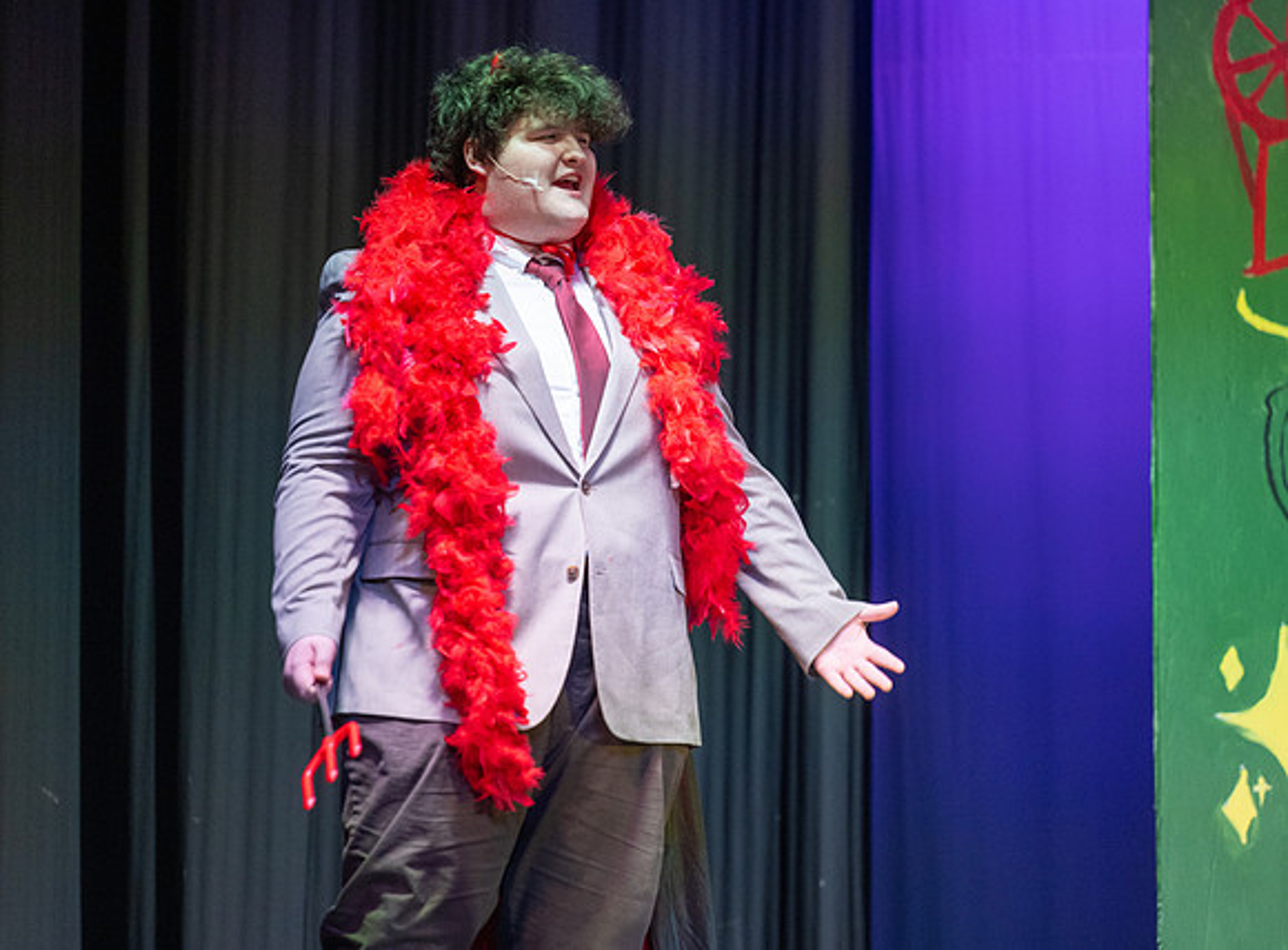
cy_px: 443
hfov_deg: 10.3
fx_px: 7153
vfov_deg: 7.6
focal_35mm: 193
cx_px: 641
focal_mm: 155
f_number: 2.8
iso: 1400
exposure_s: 1/400
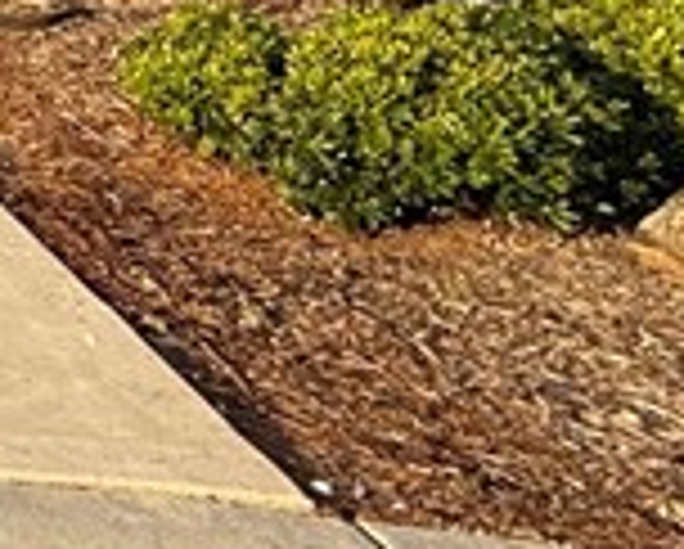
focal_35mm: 92
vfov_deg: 15.6
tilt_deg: -1.8
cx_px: -1228
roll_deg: -1.0
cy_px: -238
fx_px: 1865
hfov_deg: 12.3
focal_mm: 2.22
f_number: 2.2
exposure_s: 1/514
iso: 50
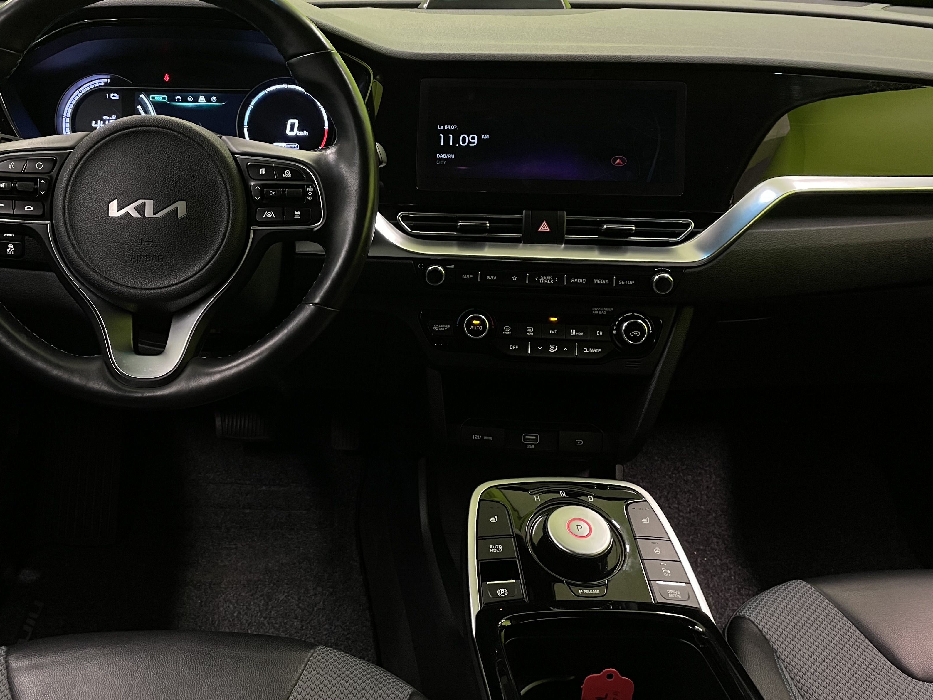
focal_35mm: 33
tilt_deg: -25.4
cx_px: 345
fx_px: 889
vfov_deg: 42.9
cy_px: 313
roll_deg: +0.0
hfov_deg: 54.7
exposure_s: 1/50
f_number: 1.6
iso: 250
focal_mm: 4.2
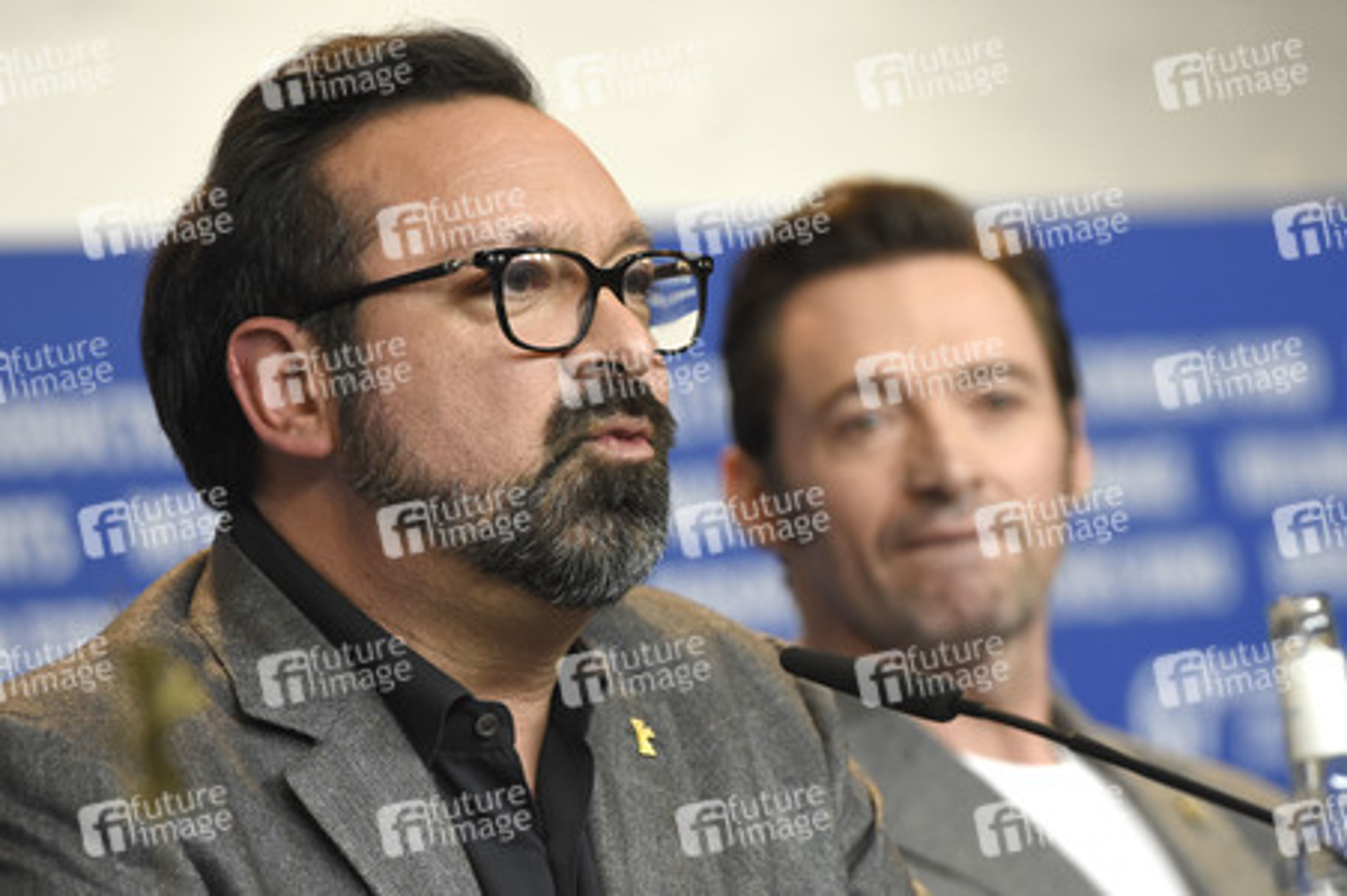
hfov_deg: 6.9
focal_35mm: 300
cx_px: 674
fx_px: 11216
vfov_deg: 4.6
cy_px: 448
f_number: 3.5
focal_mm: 200
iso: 1250
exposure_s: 1/400
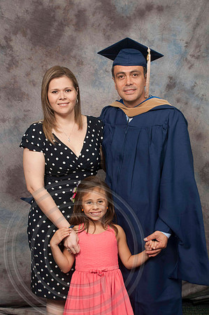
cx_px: 104
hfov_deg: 23.7
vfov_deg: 35.1
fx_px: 497
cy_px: 158
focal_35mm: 57
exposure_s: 1/60
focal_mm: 38
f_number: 5.6
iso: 200
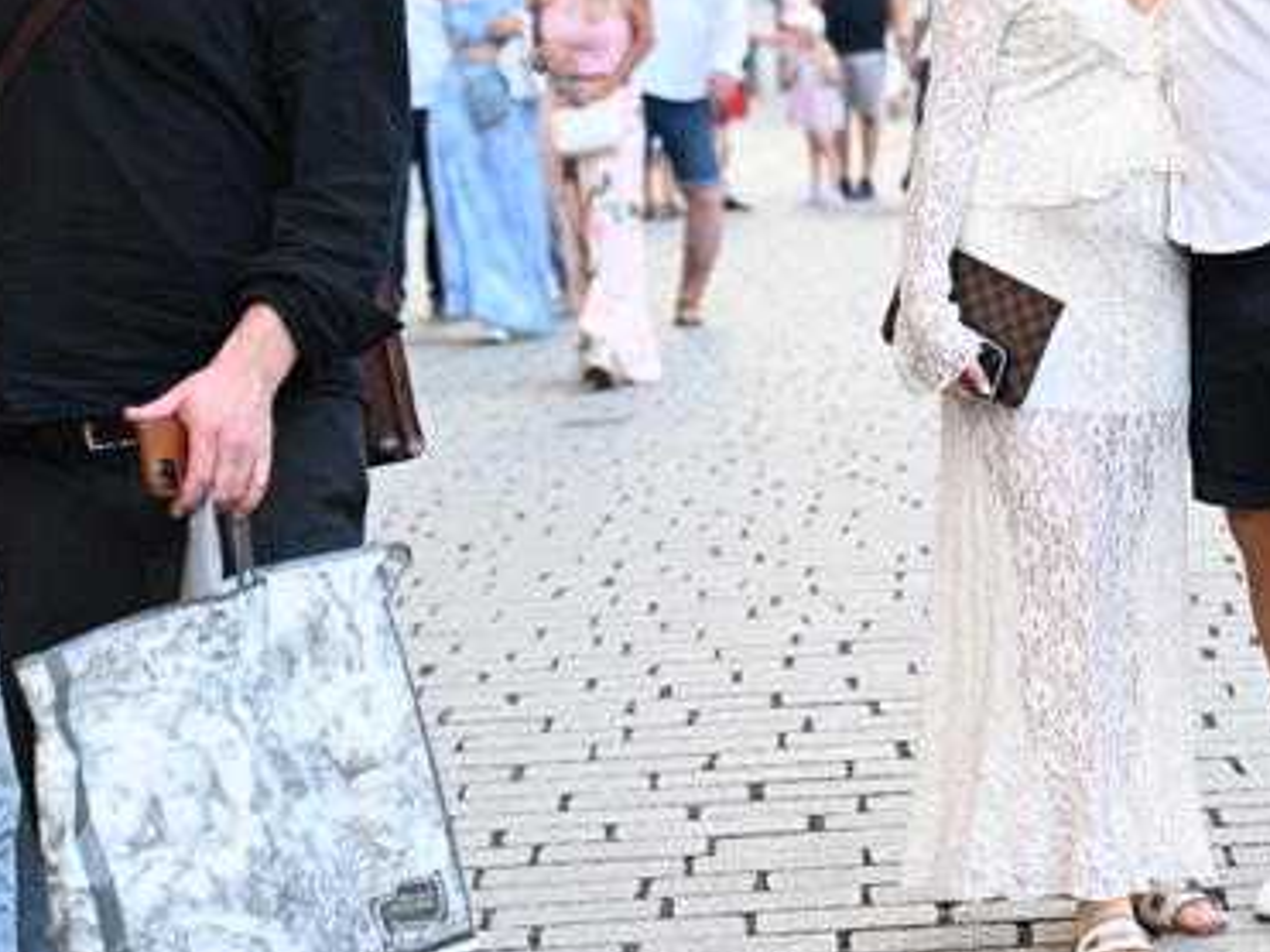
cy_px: 315
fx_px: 5575
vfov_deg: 9.7
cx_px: 1157
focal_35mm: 152
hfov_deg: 12.9
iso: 1250
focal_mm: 85
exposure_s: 1/800
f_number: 4.5
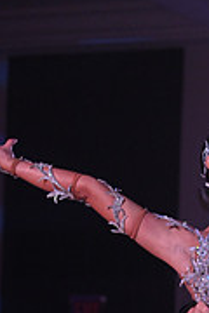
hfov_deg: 5.4
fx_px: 2186
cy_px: 501
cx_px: 266
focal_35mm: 251
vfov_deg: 8.0
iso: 2500
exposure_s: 1/320
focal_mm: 78
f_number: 5
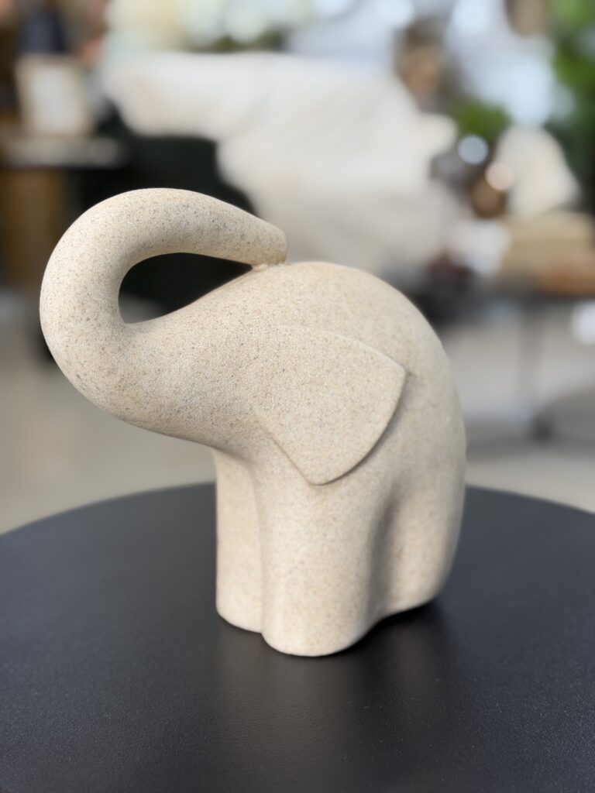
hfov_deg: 30.3
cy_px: 396
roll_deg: -1.0
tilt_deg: -12.7
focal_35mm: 48
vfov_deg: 39.7
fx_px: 1100
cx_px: 298
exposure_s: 1/60
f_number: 1.78
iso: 80
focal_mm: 6.76
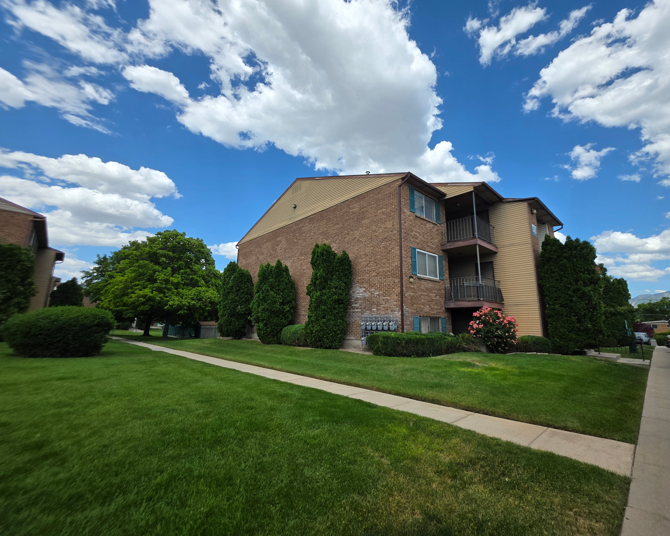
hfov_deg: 100.5
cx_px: 358
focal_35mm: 14
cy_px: 261
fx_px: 278
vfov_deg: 88.0
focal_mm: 2.2
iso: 40
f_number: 1.9
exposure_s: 1/2060
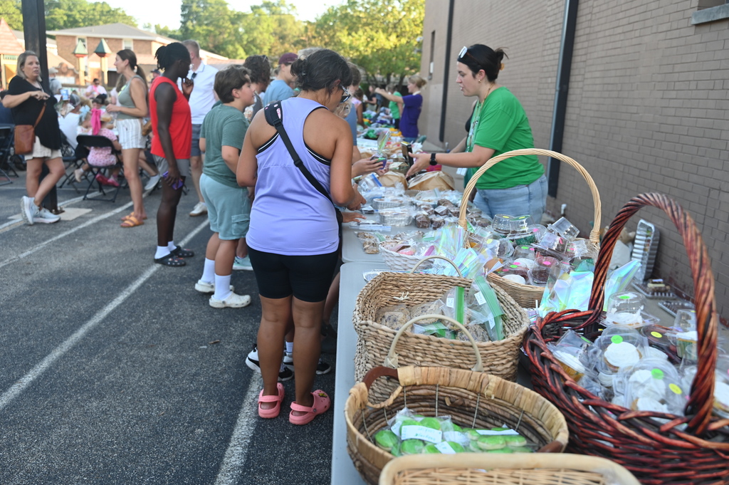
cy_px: 242
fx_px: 627
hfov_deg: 60.3
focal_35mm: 31
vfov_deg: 42.3
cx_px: 364
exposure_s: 1/250
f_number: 4
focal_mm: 31
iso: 250
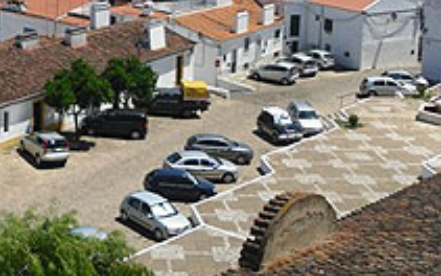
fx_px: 926
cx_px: -21
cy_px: -32
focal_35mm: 77
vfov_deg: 16.4
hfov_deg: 25.2
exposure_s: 1/245
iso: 80
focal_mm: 6
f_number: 8.1
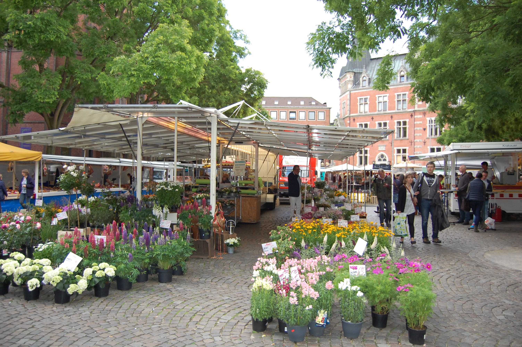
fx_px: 391
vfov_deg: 47.8
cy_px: 174
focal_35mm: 27
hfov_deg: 67.4
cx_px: 261
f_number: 3.5
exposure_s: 1/500
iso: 400
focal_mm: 18
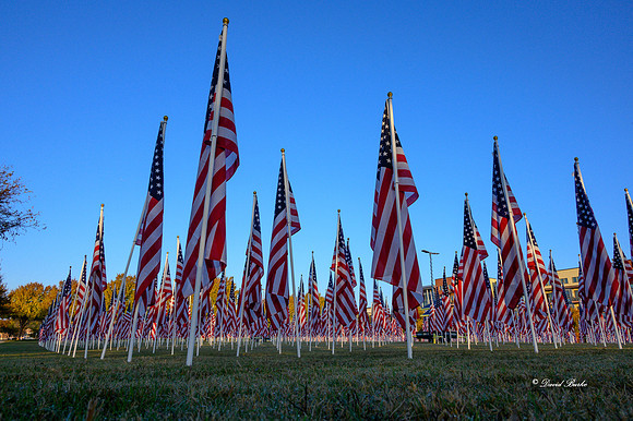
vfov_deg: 53.1
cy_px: 210
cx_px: 316
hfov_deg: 73.8
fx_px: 422
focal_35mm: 24
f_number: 16
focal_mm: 24
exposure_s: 1/250
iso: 800
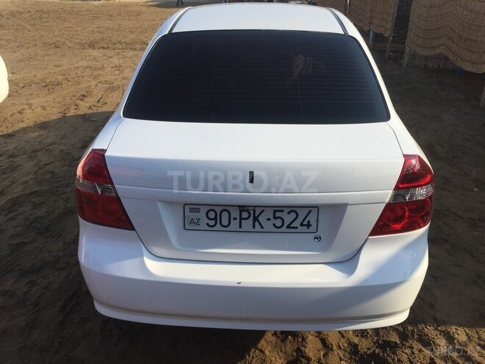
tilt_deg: -24.7
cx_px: 242
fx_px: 406
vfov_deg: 48.2
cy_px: 182
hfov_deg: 61.7
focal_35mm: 29
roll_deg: +0.0
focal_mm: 4.15
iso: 32
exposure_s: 1/1980
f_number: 2.2
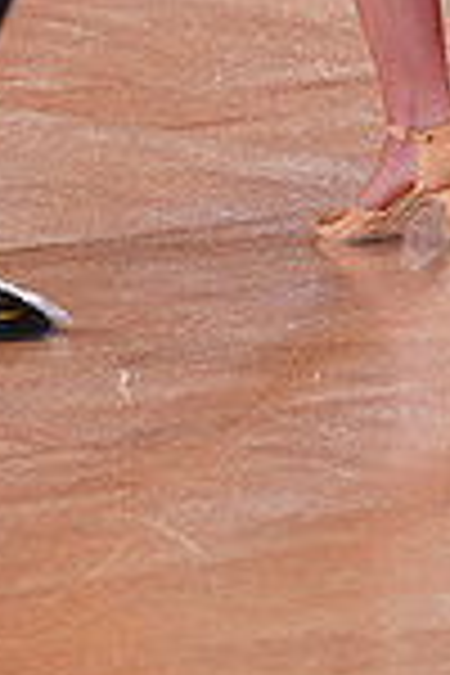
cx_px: 295
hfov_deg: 2.8
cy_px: -585
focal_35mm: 487
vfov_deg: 4.2
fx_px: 9131
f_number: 5
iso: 1600
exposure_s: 1/160
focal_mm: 126
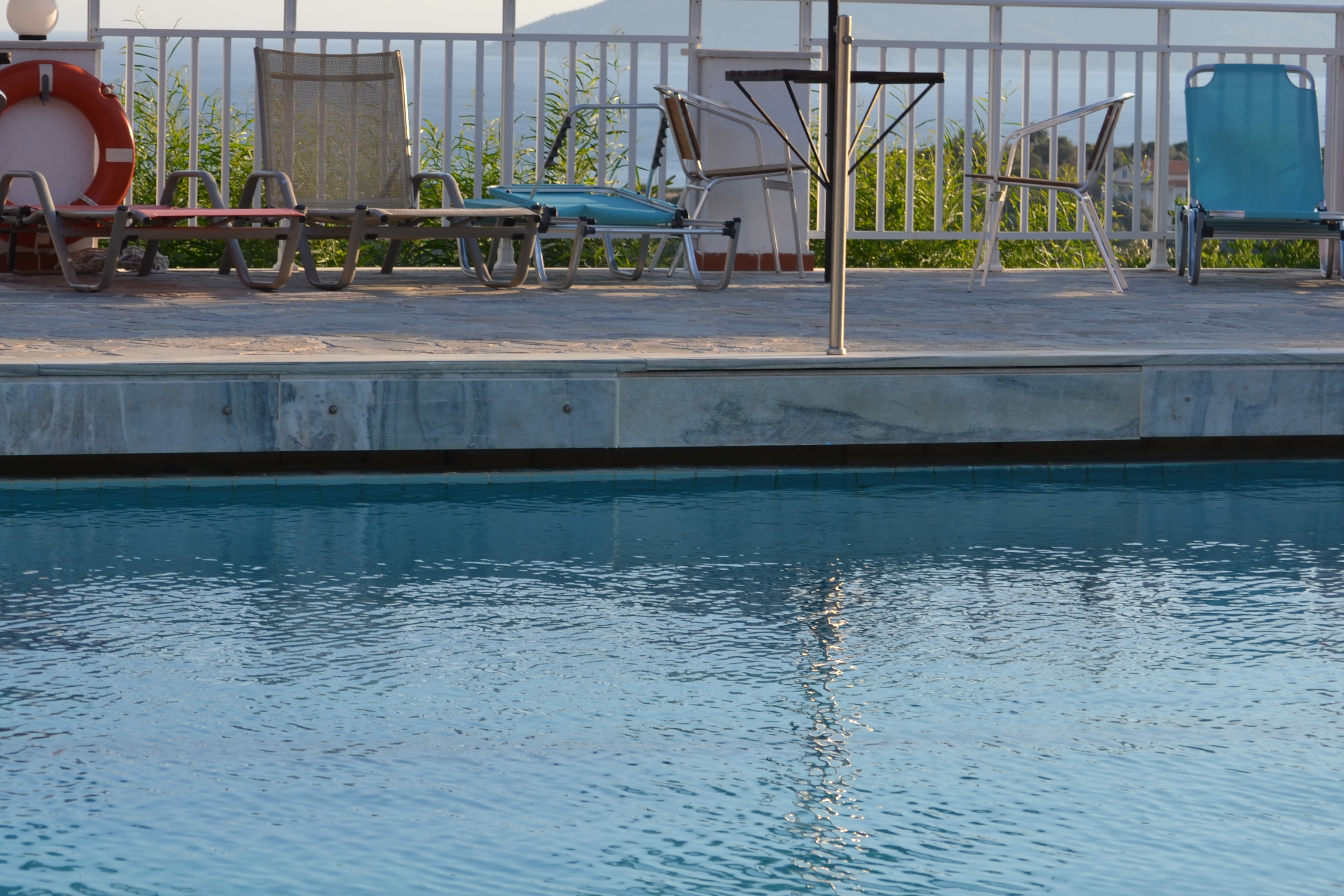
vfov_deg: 11.4
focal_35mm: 120
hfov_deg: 17.1
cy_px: 267
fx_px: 4470
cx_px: 523
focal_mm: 55
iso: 100
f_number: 6.3
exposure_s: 1/160
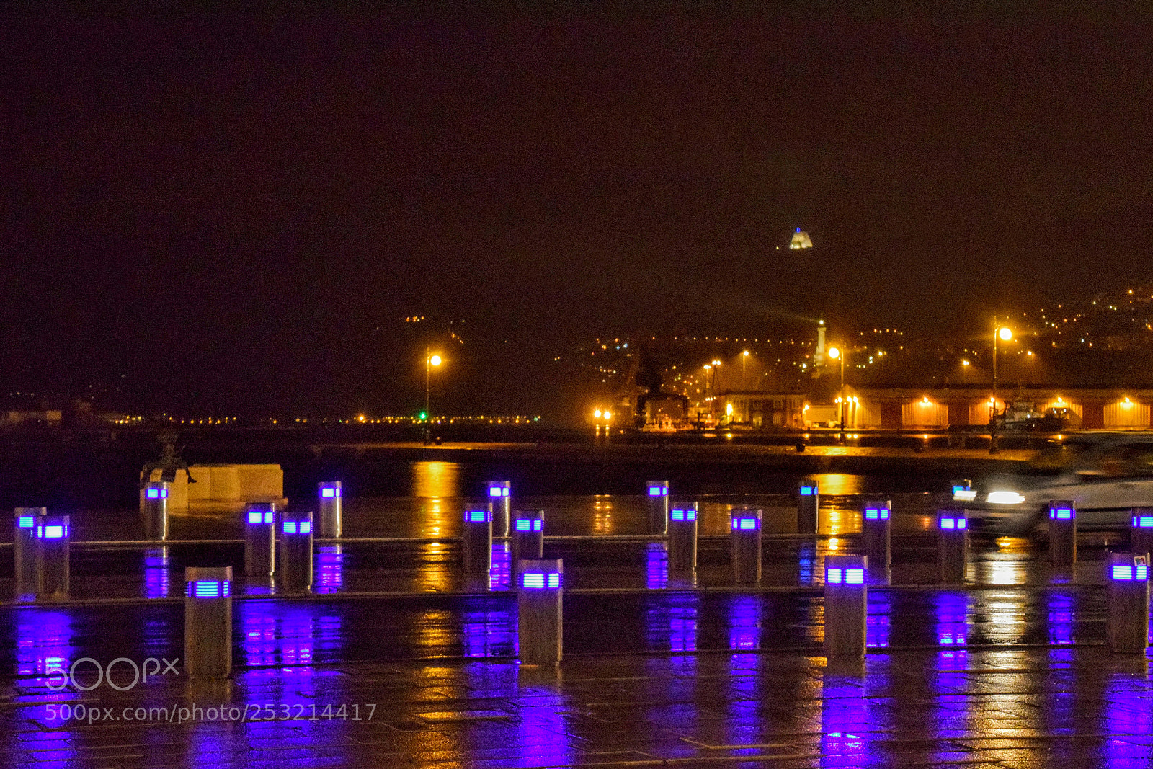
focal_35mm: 82
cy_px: 384
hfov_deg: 24.6
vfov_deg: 16.6
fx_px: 2642
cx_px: 576
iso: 6400
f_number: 5.6
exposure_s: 1/25
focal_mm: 55
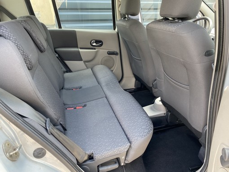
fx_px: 172
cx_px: 114
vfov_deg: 53.1
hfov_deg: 67.3
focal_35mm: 26
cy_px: 86
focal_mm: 4.25
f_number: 1.8
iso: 64
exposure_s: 1/122
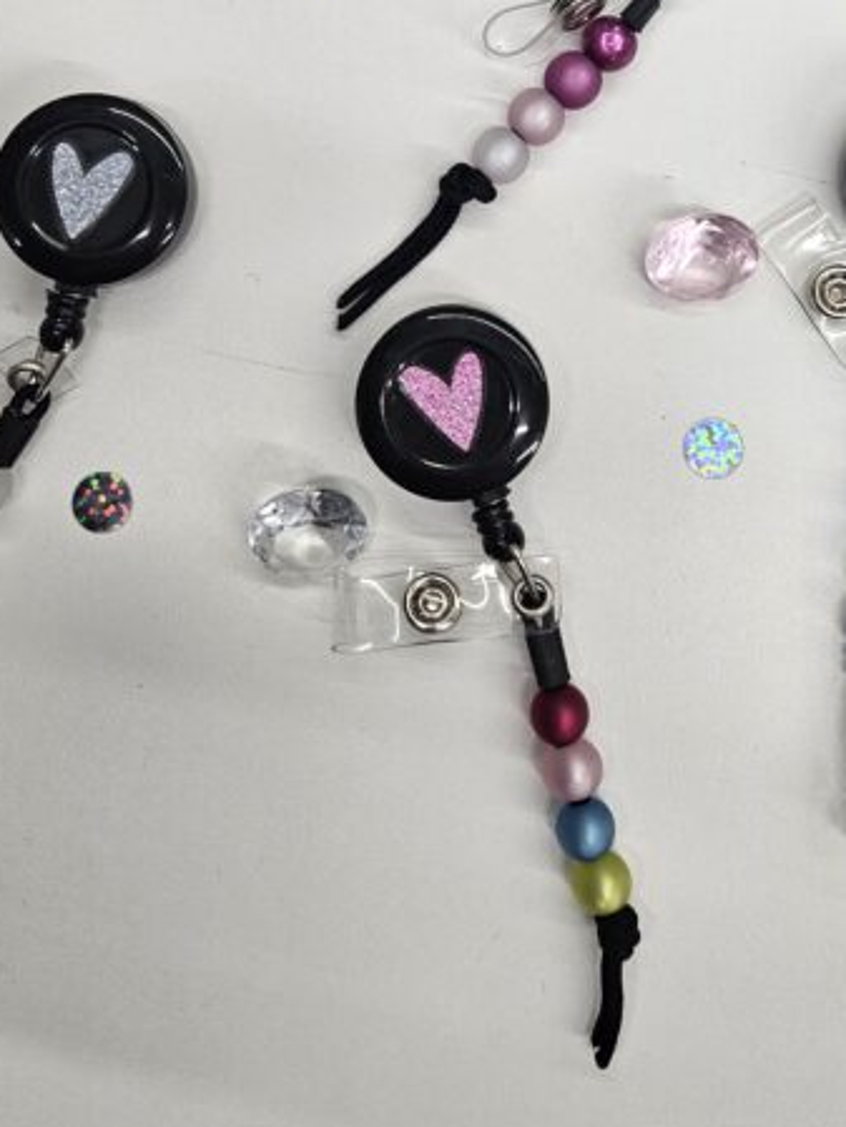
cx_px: 575
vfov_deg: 43.8
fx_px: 1335
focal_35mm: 41
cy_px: 241
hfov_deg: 34.8
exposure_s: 1/180
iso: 200
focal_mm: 5.4
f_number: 1.8
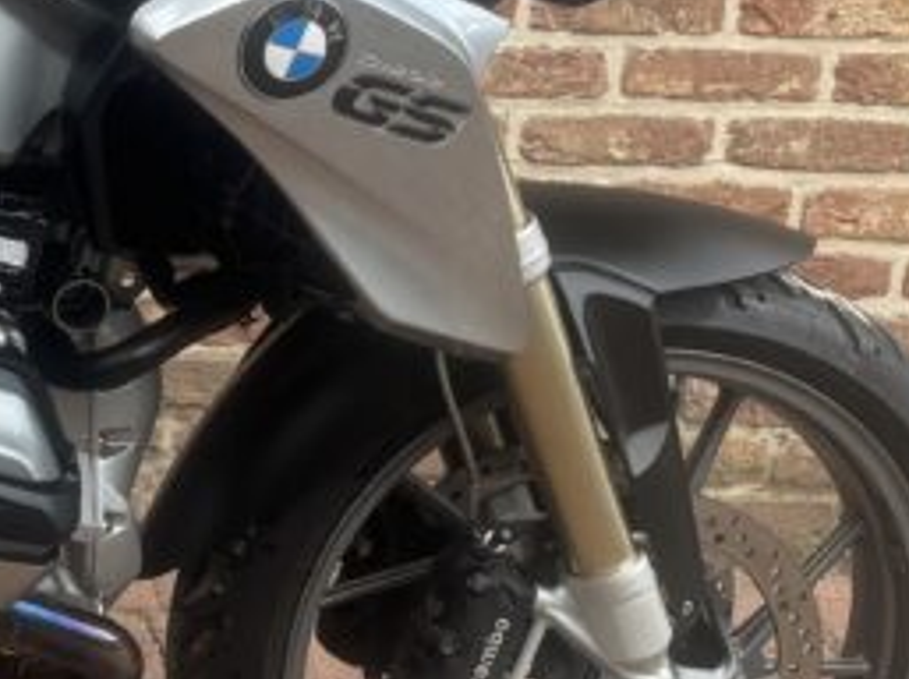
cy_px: 279
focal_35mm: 101
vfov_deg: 14.6
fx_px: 2649
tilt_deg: -17.4
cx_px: -538
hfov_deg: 17.2
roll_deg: -0.6
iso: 80
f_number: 1.78
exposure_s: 1/952
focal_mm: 6.76
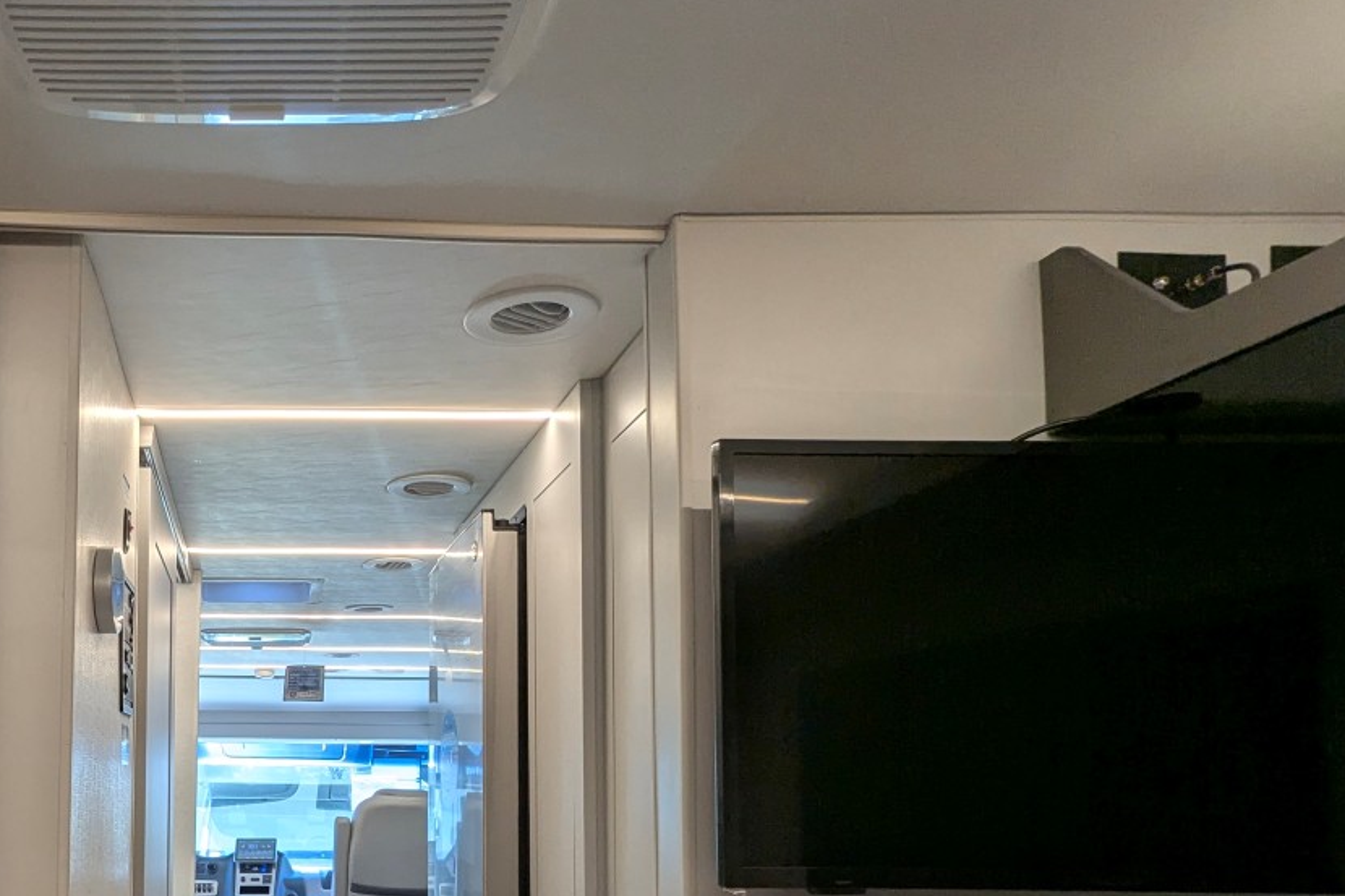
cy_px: 710
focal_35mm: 28
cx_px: 249
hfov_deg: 59.7
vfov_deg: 44.3
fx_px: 1046
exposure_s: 1/187
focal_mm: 2.35
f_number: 2.2
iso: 119
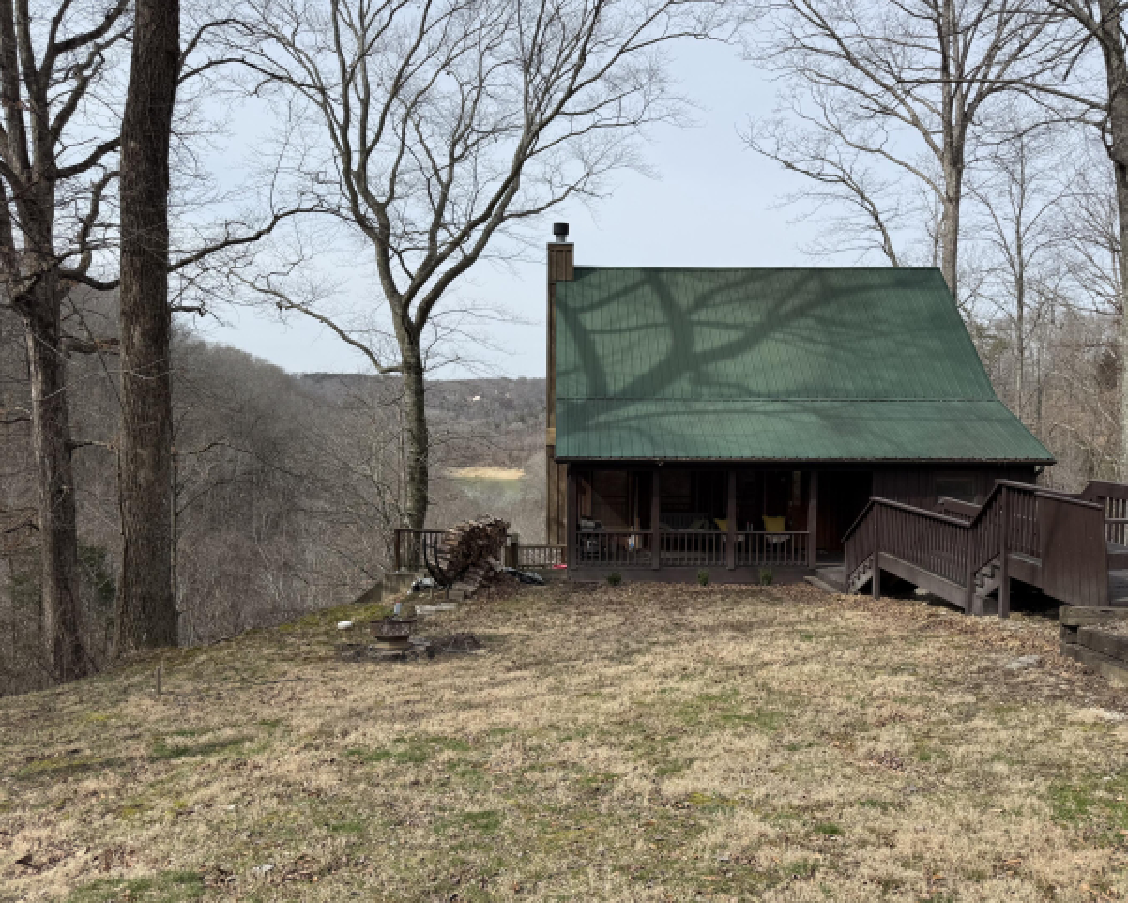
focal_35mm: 26
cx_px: 579
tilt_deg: -3.6
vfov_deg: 54.9
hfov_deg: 66.0
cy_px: 447
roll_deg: -0.2
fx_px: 868
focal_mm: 6.76
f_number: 1.78
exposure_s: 1/4975
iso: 80
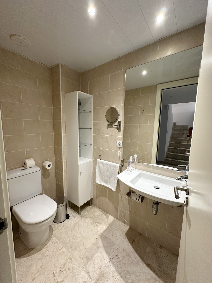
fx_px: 114
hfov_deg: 85.7
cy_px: 142
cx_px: 106
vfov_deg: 102.1
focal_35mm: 14
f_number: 2.2
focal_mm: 2.22
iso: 250
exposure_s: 1/100
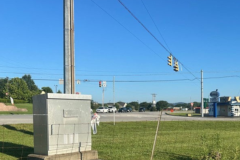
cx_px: 172
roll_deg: +0.5
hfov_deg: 44.3
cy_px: 118
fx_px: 287
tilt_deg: -1.3
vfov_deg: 30.7
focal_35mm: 43
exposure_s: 1/4016
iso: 80
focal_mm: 6.86
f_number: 1.78
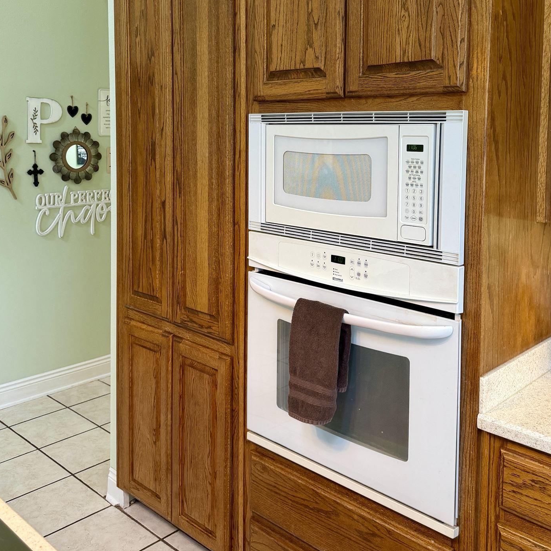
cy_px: 171
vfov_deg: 46.3
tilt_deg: -4.0
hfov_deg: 47.2
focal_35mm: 35
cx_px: 282
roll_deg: -0.3
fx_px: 630
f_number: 1.78
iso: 200
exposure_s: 1/120
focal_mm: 6.76
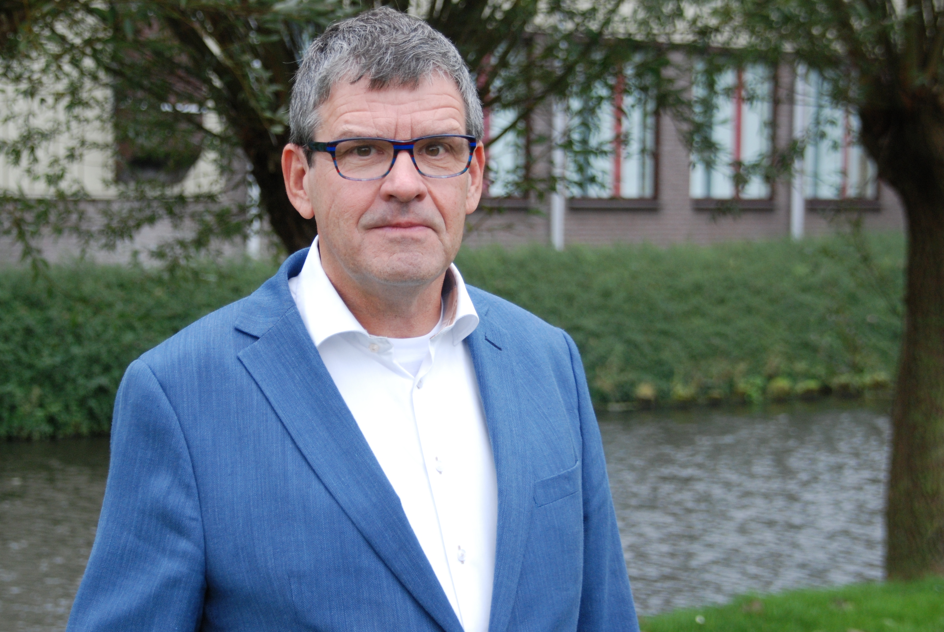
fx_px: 2573
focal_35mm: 98
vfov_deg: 14.0
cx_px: 422
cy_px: 294
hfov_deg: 20.8
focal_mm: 52
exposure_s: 1/125
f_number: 5.6
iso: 400
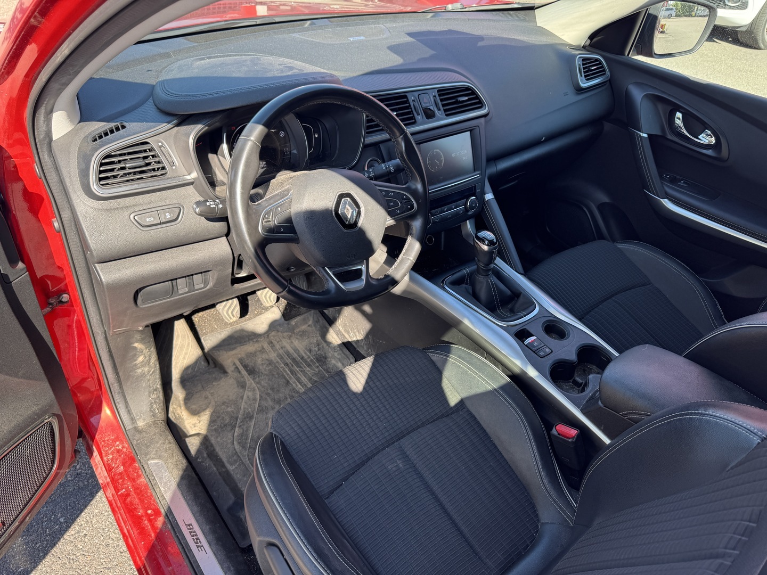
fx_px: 532
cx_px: 384
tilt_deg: -39.7
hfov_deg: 71.6
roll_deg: -3.5
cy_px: 288
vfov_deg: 56.8
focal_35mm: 24
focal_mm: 6.76
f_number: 1.78
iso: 80
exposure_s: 1/296
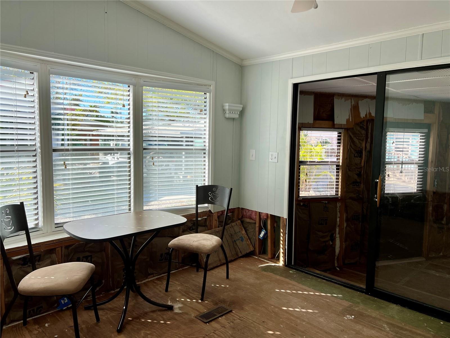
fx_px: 338
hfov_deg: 67.3
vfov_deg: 53.1
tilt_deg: -5.3
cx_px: 225
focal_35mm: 26
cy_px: 169
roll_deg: -1.0
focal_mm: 5.7
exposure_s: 1/949
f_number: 1.5
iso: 50
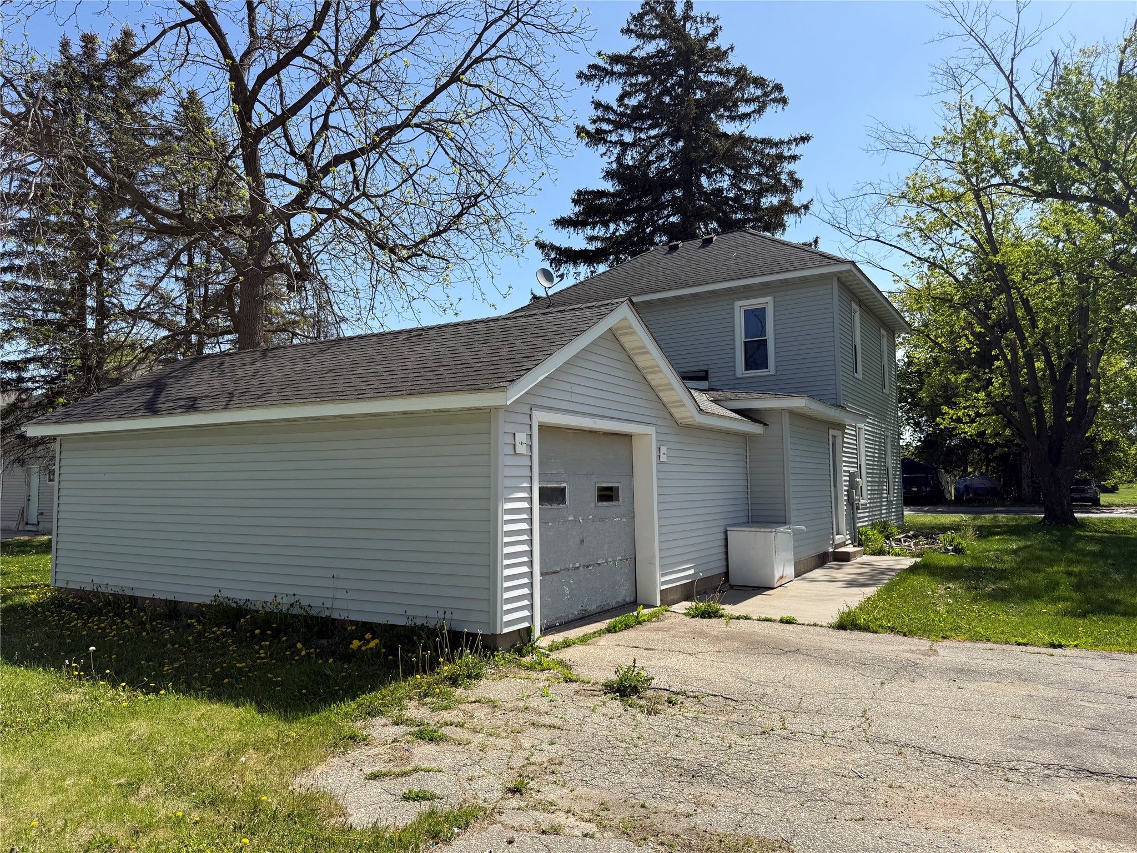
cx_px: 568
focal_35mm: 24
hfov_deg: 71.6
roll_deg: +0.3
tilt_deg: +4.1
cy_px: 426
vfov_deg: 56.8
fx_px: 788
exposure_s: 1/3759
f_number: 1.78
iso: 80
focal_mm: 6.76
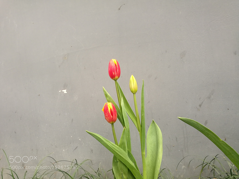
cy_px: 90
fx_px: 186
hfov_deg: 65.3
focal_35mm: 27
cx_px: 120
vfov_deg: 51.4
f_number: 2.2
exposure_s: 1/40
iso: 160
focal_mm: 4.5
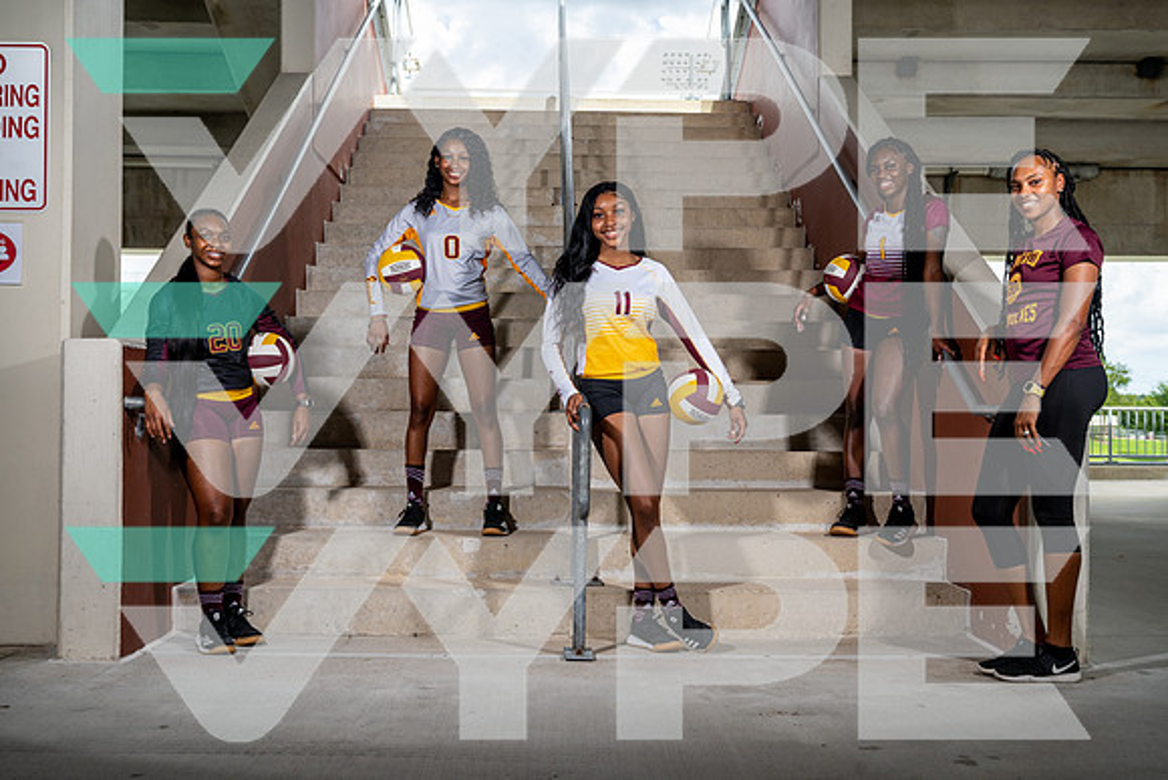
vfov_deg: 35.1
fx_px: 1233
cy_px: 390
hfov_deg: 50.7
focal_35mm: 38
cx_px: 584
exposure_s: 1/125
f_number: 8
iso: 100
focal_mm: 38
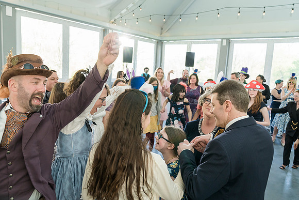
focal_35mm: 26
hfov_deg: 69.3
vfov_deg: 49.5
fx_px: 216
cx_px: 156
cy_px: 96
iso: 1250
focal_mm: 25
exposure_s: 1/200
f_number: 5
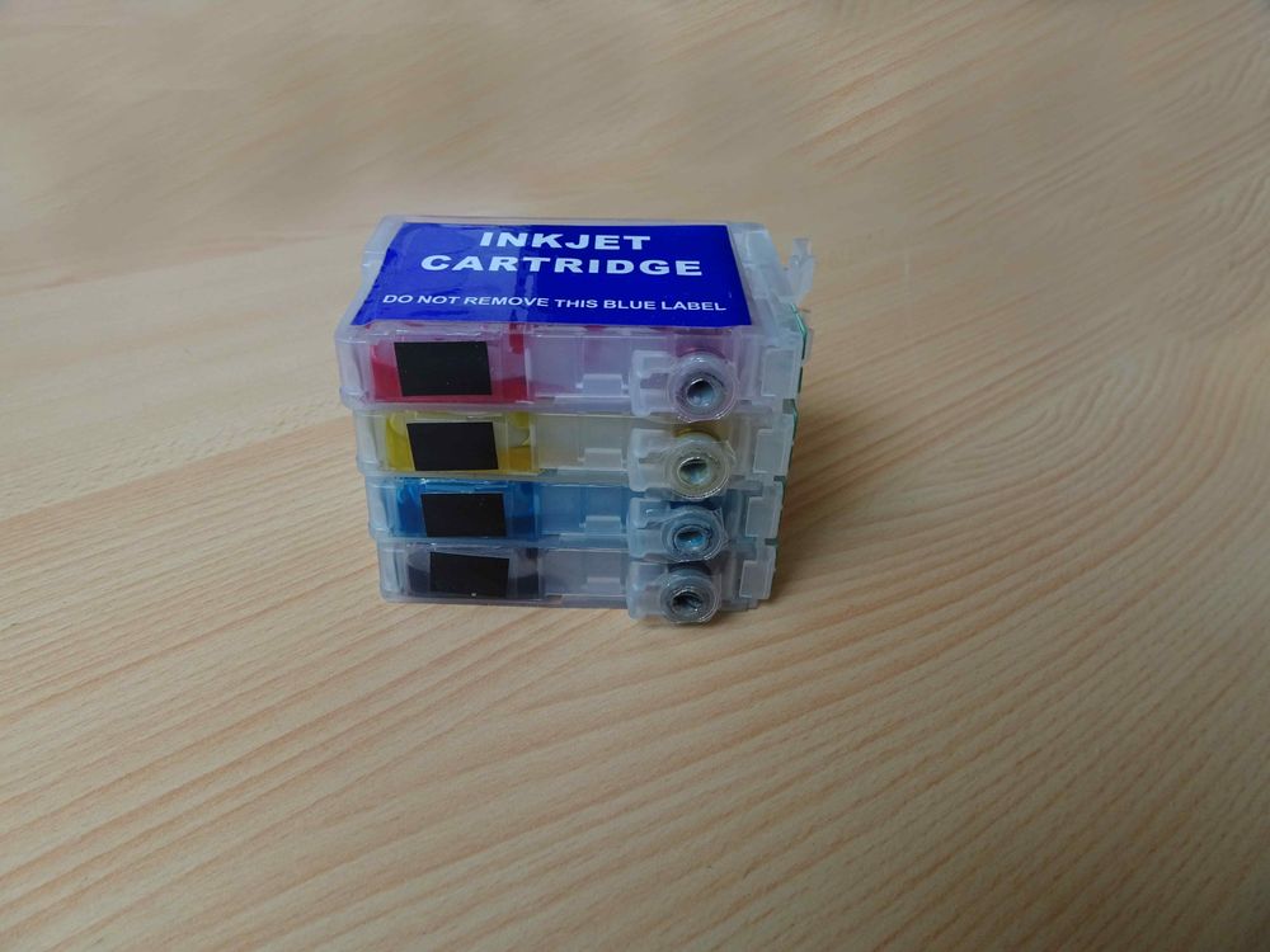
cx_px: 635
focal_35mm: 24
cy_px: 476
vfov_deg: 56.8
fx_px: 881
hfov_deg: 71.6
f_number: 3.5
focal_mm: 4.1
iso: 100
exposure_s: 1/30
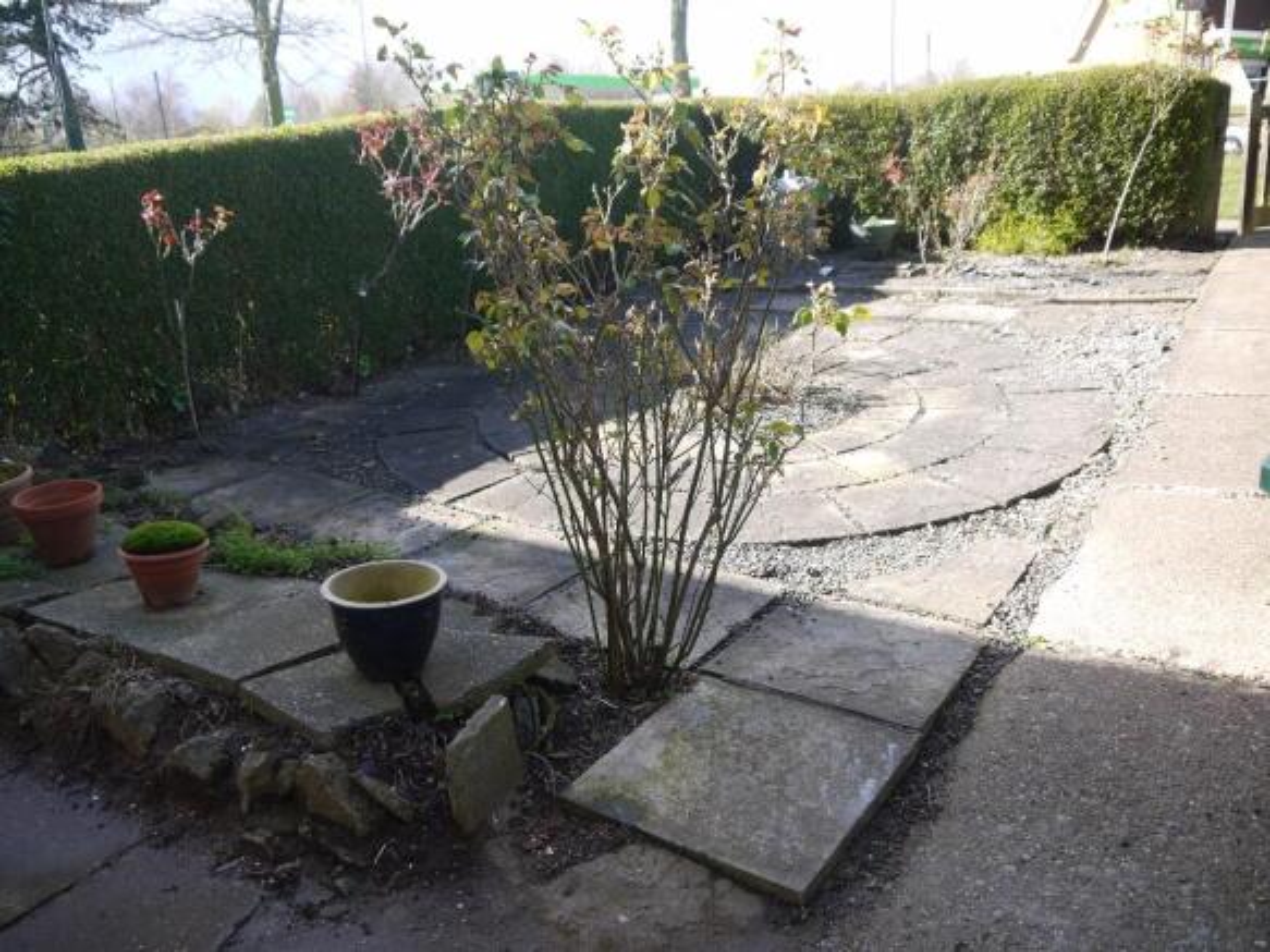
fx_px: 1027
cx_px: 635
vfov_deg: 49.7
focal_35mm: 28
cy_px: 476
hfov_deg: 63.5
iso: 100
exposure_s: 1/160
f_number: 4
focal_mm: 14
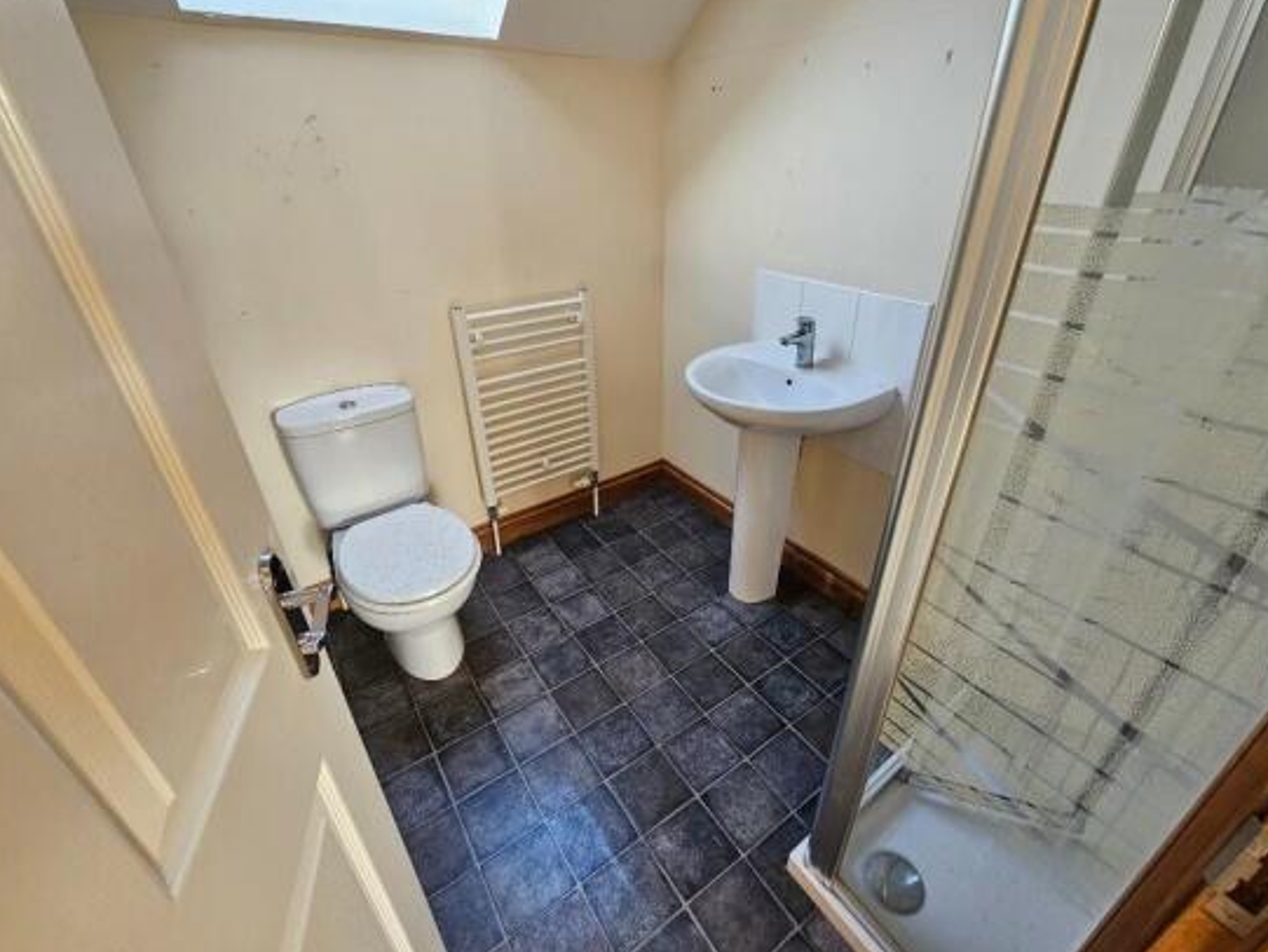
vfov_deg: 85.7
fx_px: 513
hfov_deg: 102.0
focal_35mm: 14
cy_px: 458
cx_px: 662
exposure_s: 1/71
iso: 160
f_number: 2.2
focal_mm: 2.2
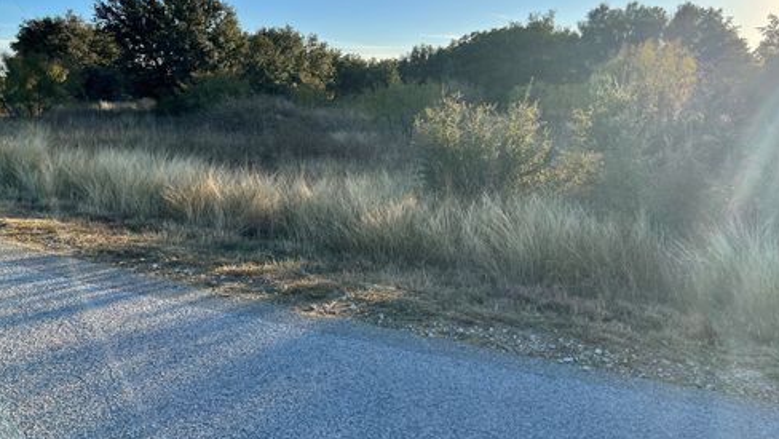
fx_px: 599
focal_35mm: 29
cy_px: 152
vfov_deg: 39.8
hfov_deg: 66.0
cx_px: 393
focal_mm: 5.7
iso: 50
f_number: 1.5
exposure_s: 1/2632
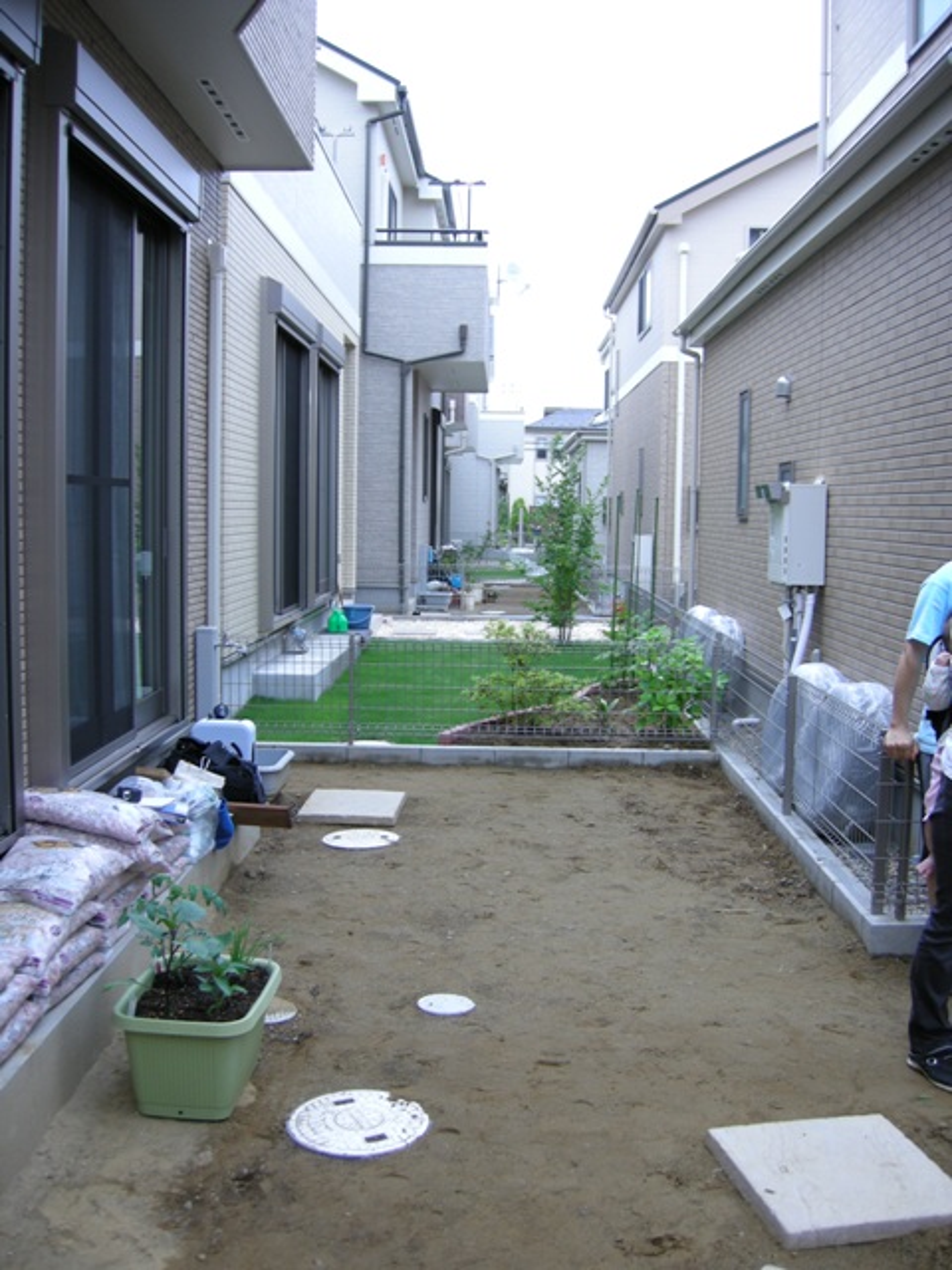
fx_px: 1320
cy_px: 635
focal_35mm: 36
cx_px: 476
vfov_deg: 51.4
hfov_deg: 39.7
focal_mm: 7.5
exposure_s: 1/61
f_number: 2.7
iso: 73
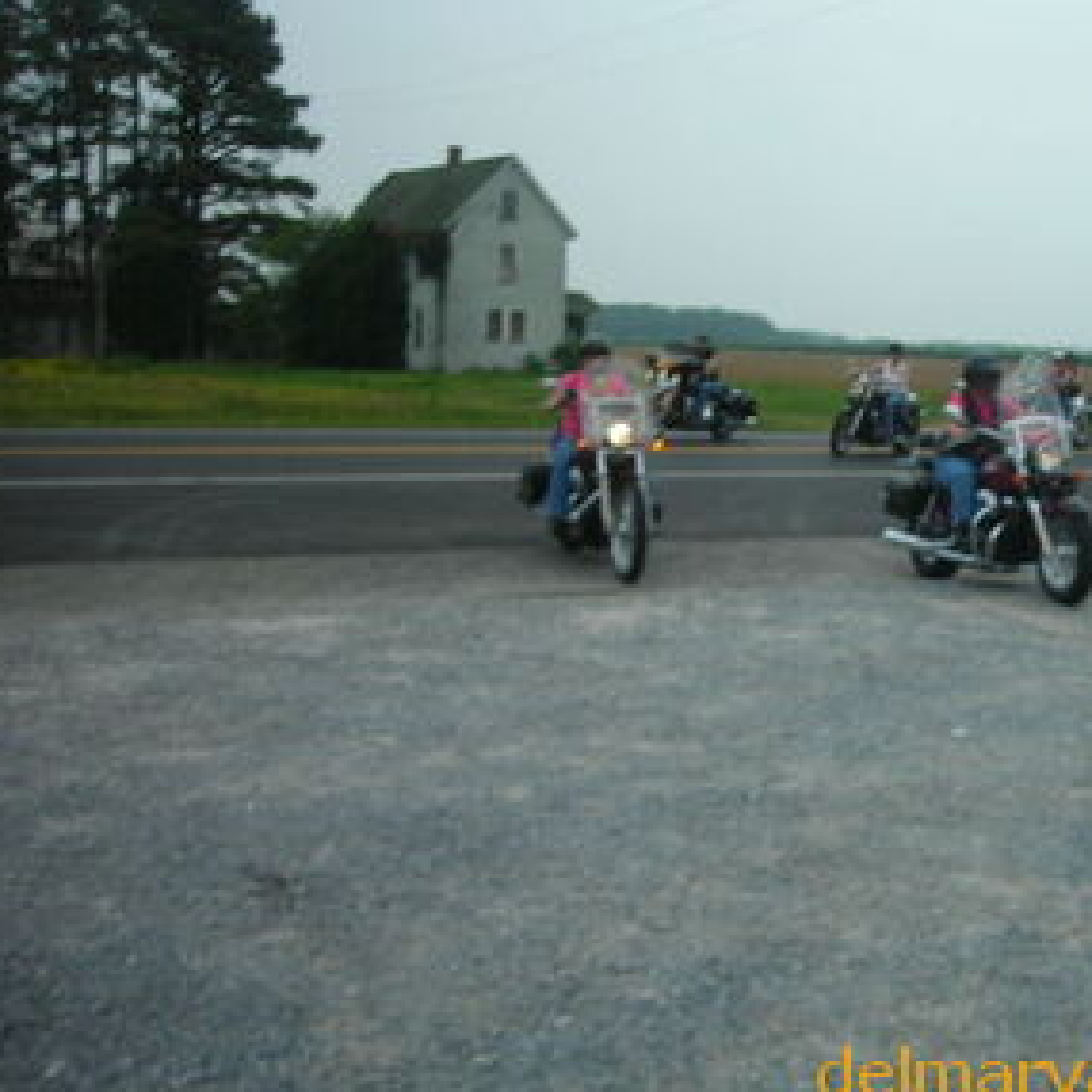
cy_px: 535
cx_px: 737
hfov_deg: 35.7
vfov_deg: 36.1
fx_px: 1677
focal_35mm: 47
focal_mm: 6.3
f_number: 6.4
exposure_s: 1/257
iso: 50
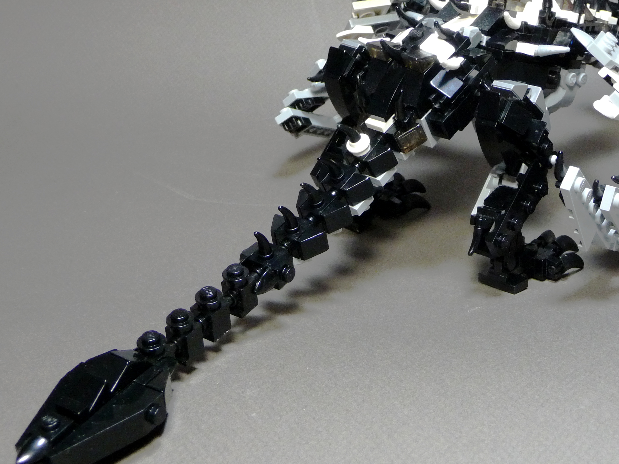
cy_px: 213
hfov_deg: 32.0
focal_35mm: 60
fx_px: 1073
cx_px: 394
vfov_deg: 24.4
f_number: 4
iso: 320
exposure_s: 1/30
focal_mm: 7.1
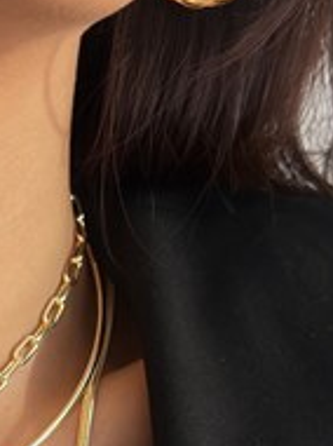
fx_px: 1735
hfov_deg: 10.8
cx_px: -38
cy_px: 609
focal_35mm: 135
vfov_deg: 14.0
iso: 80
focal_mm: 6.86
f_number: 1.8
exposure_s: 1/180
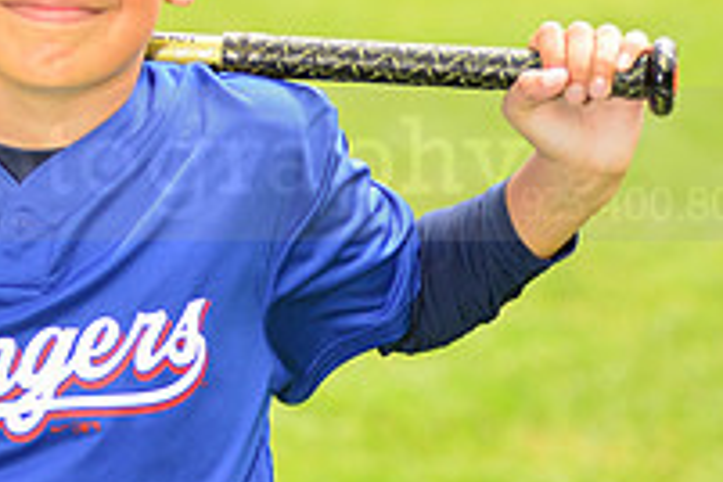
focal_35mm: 334
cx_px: 86
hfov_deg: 6.2
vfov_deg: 4.1
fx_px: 6707
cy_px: 135
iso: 100
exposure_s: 1/250
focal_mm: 116
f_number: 5
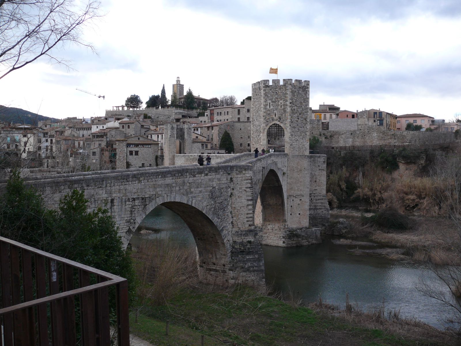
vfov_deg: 40.7
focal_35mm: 35
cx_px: 230
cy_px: 173
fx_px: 466
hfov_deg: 52.6
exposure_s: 1/100
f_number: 2.8
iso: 100
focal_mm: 7.4
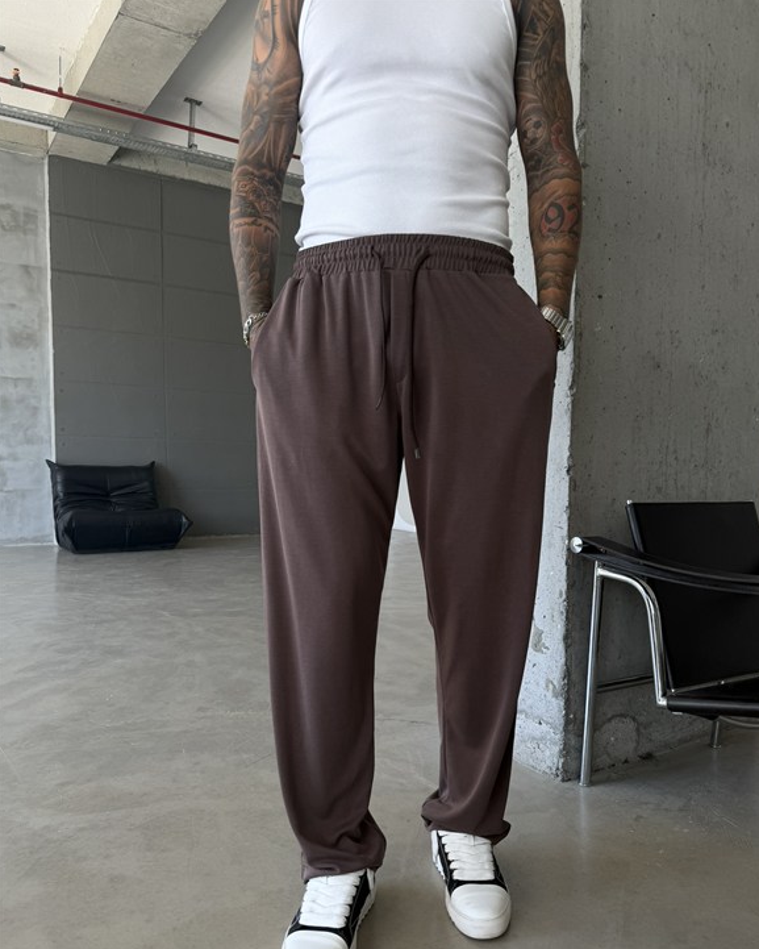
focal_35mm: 26
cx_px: 389
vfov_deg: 65.9
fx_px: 730
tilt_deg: -4.8
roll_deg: -0.3
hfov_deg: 54.9
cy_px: 521
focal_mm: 6.76
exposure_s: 1/121
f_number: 1.78
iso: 64
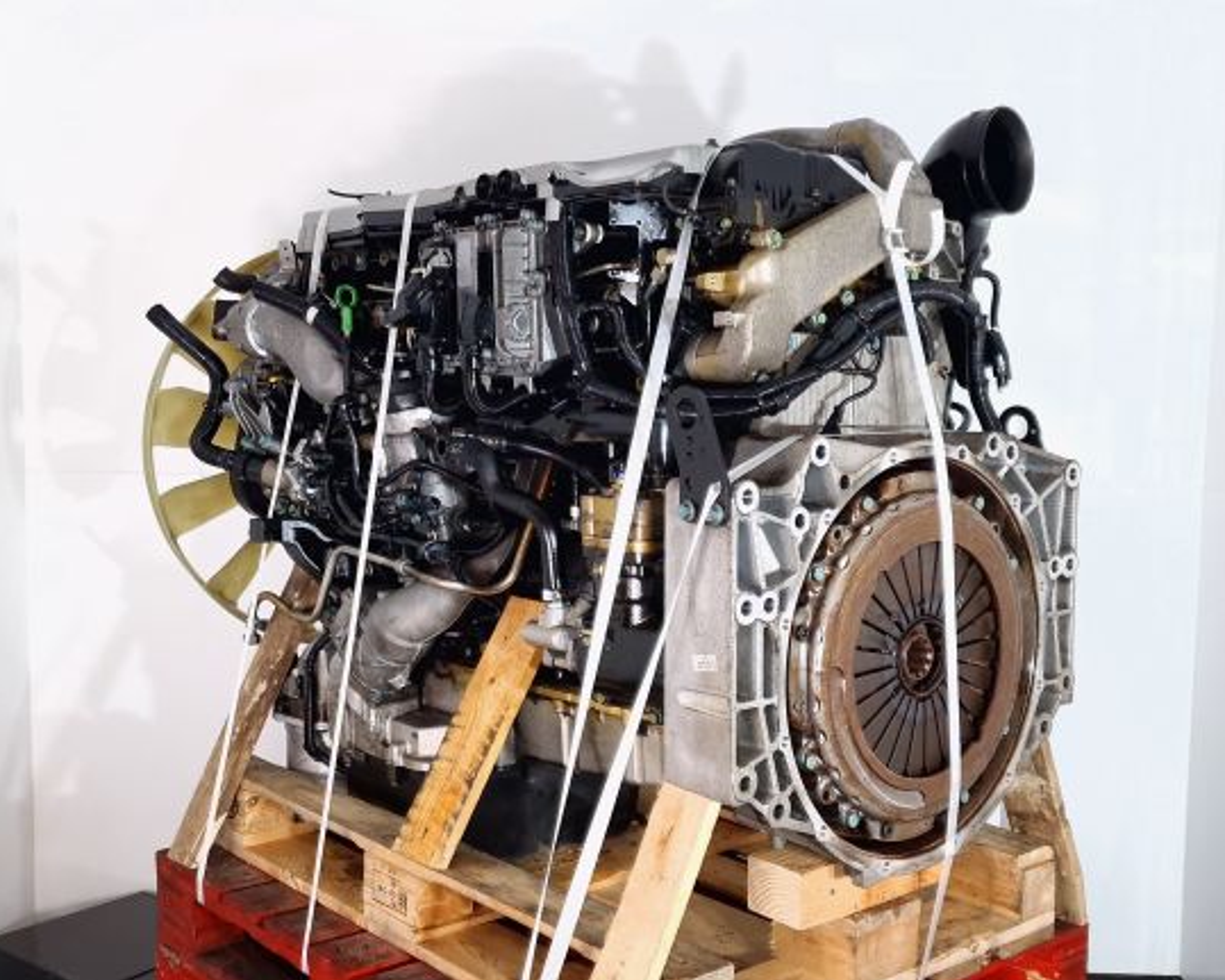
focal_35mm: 25
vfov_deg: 56.8
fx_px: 906
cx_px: 598
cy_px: 509
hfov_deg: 68.1
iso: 200
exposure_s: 1/50
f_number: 1.8
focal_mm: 6.4
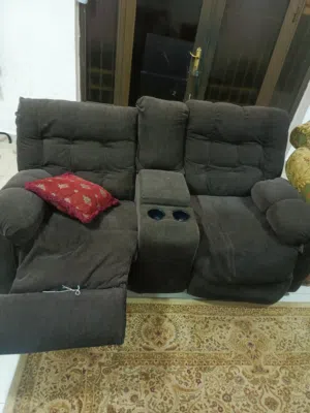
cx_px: 155
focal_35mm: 23
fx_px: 275
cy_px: 206
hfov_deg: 58.9
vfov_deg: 73.9
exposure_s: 1/50
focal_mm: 5.25
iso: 2585
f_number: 1.75
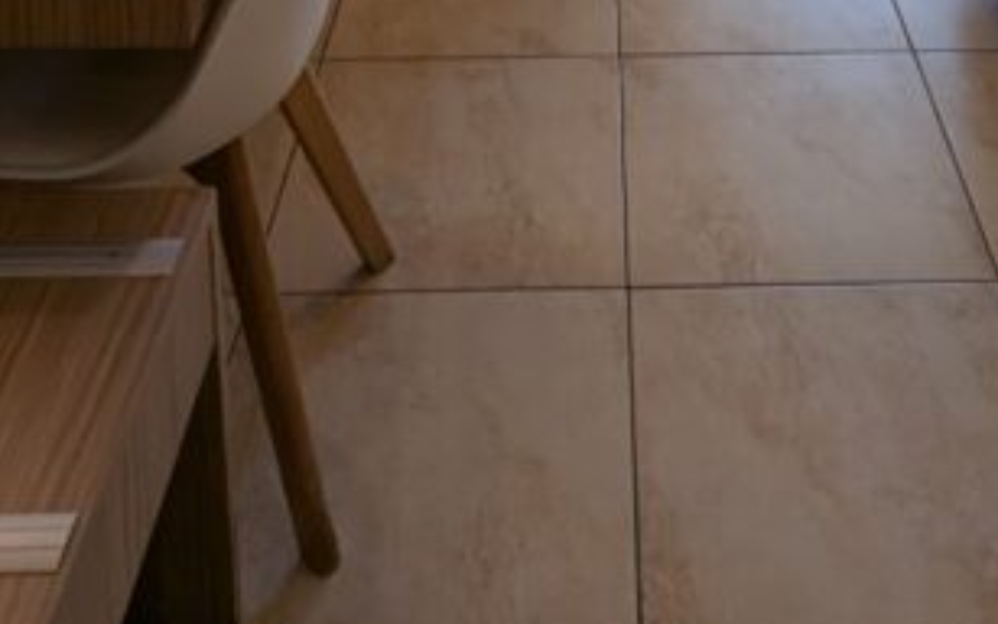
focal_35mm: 46
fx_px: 1251
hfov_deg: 43.2
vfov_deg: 19.9
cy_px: -518
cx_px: 618
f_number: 2.2
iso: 64
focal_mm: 1.95
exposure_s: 1/100
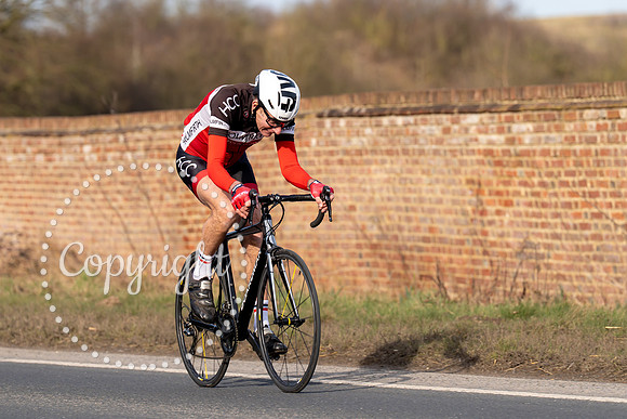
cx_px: 242
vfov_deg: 5.4
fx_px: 4447
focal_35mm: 255
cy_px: 158
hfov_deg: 8.1
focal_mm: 188
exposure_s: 1/800
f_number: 4
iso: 100
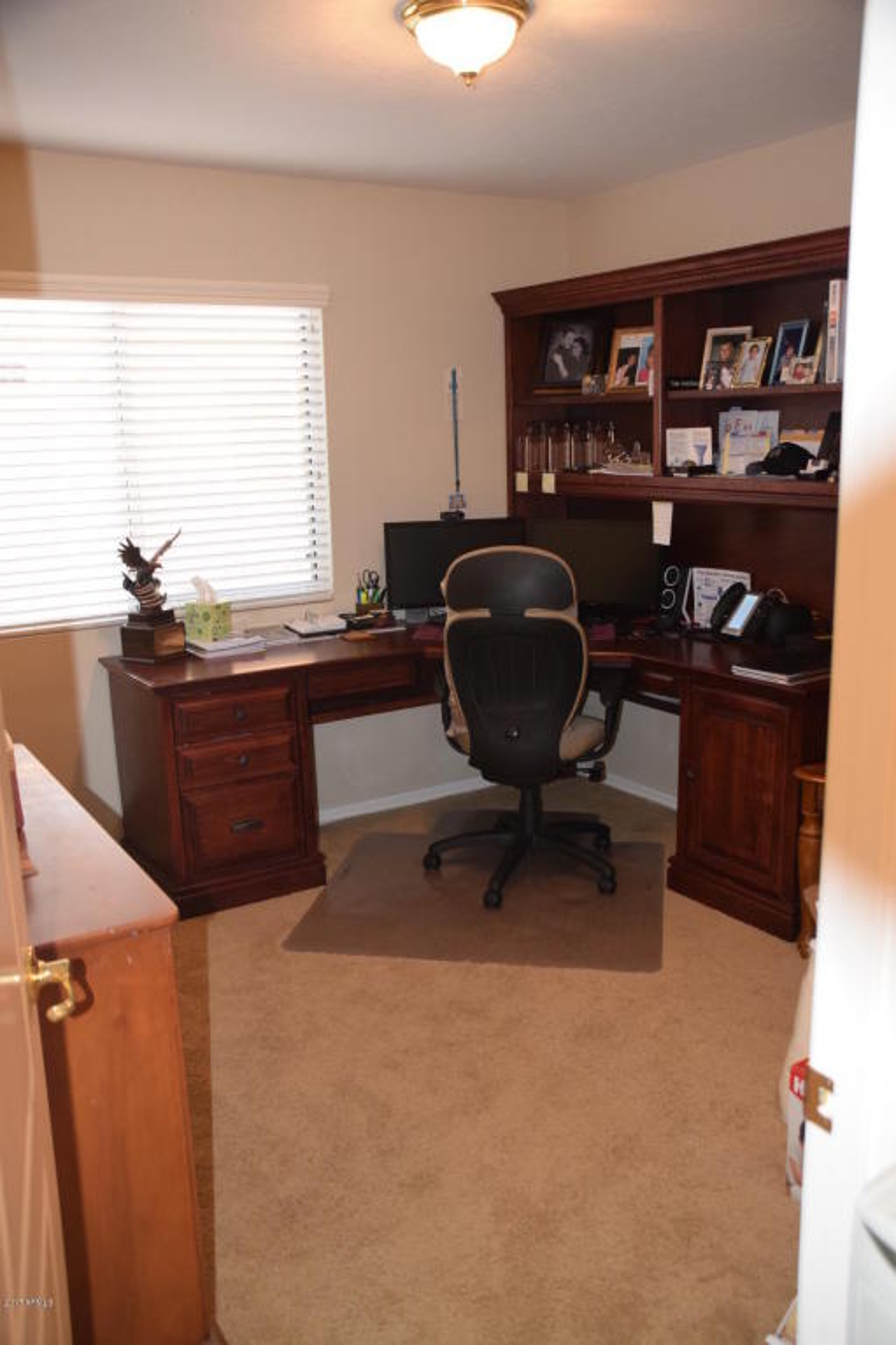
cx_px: 448
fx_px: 1232
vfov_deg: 57.2
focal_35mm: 33
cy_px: 672
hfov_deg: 40.0
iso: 1250
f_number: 3.8
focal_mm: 22
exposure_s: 1/60
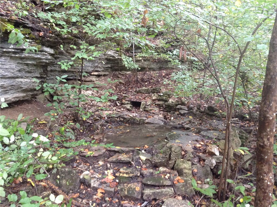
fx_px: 264
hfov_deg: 55.4
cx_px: 138
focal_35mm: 33
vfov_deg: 42.8
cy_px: 104
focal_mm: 3.3
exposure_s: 1/24
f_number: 2.4
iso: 160
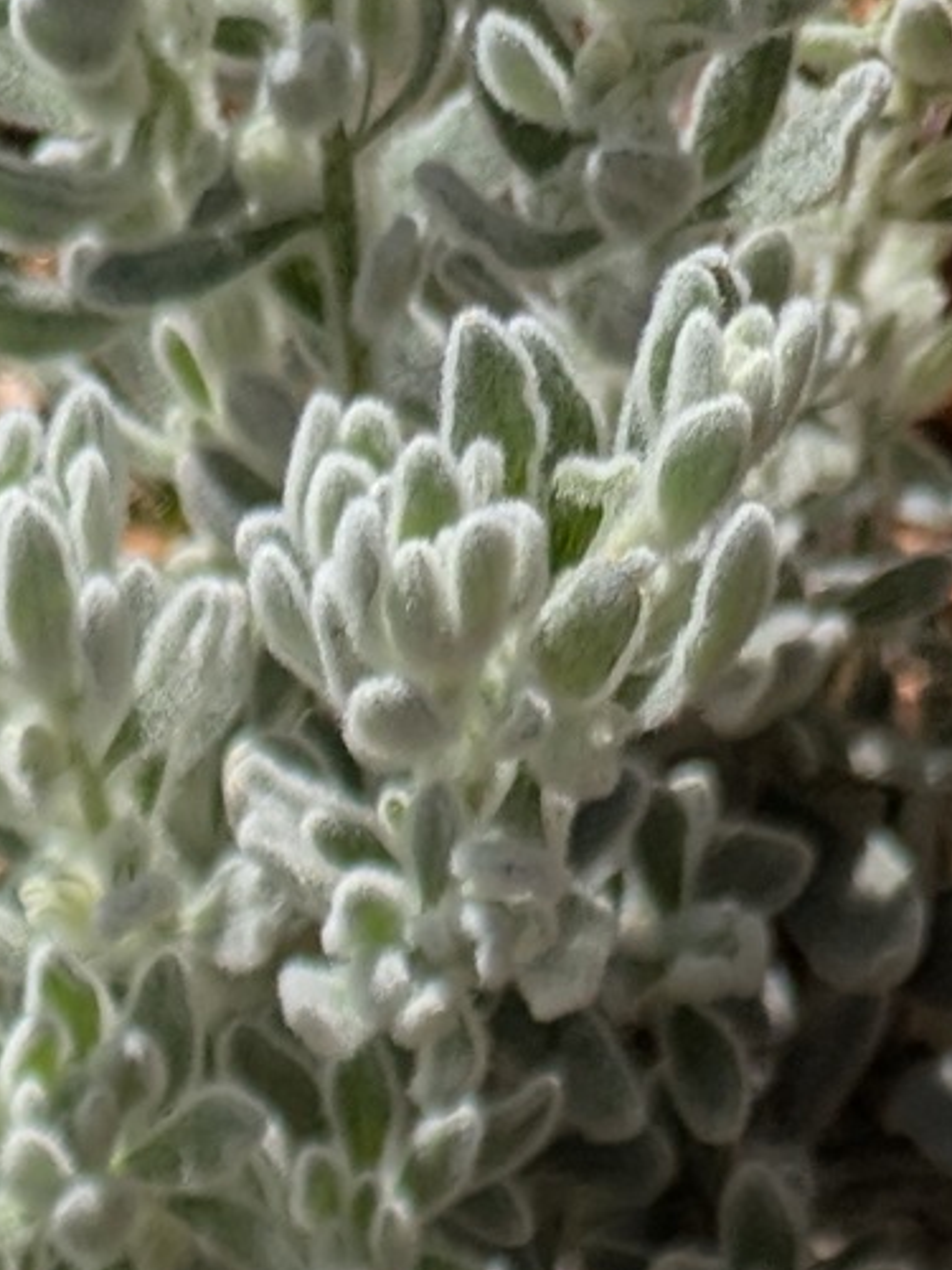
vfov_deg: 12.7
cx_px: -256
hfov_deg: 11.7
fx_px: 4510
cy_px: 2974
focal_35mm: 123
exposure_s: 1/3145
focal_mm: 6.81
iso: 39
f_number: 1.85
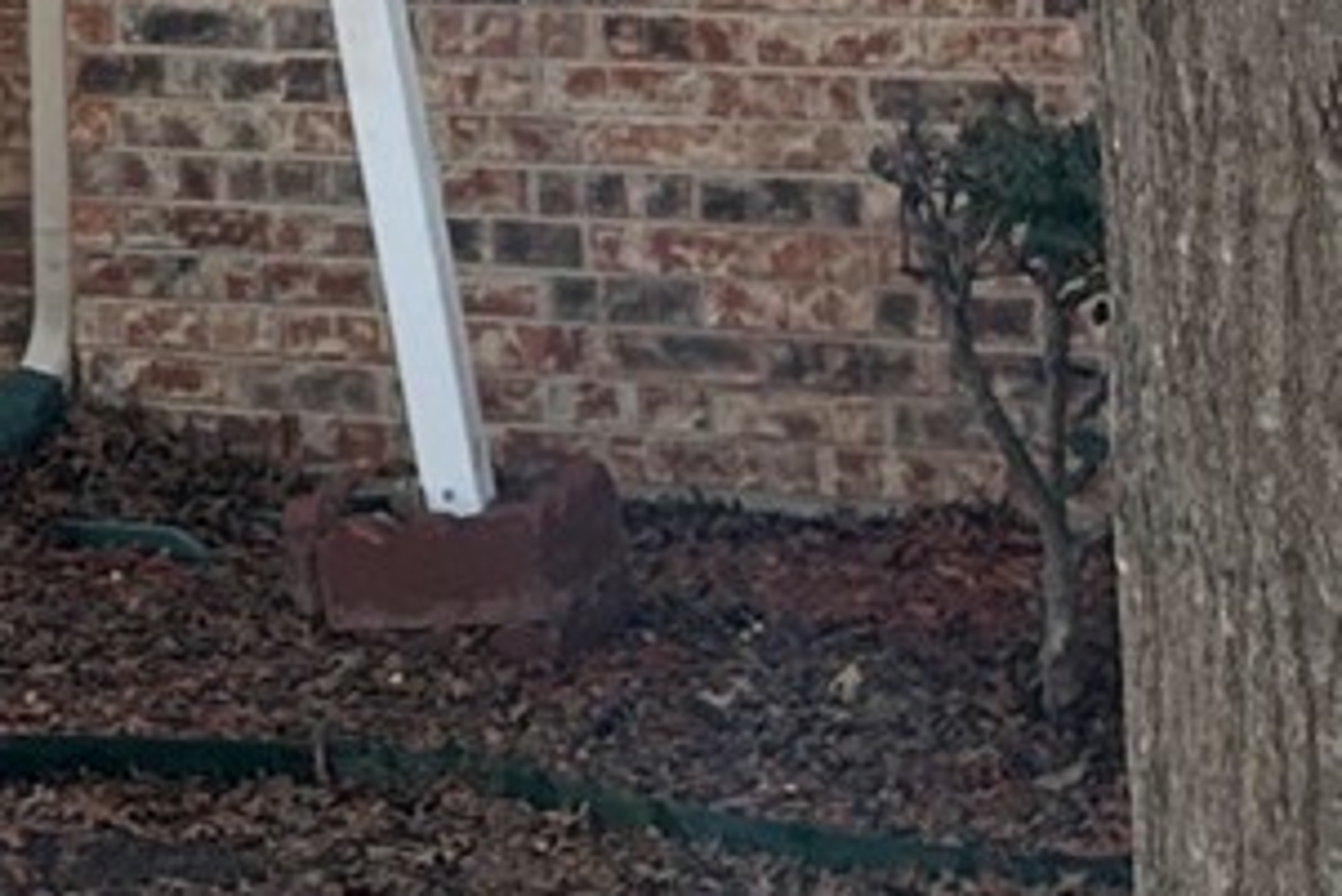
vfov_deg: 7.1
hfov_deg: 10.7
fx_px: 6862
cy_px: -1030
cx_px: -718
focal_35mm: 184
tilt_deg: +4.0
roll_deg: +2.2
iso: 50
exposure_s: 1/1808
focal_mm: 5.7
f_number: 1.5
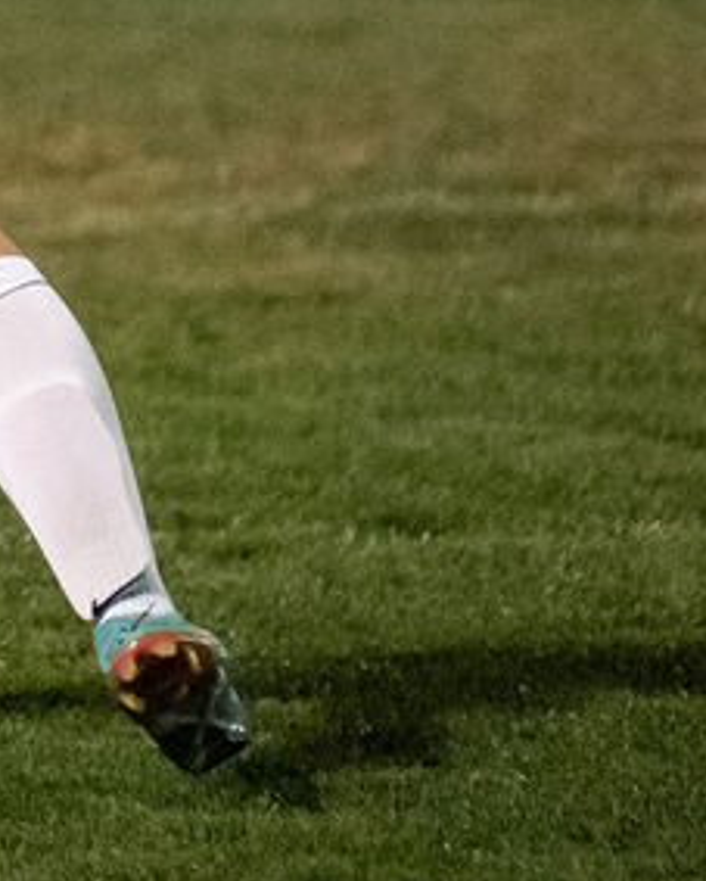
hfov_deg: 1.8
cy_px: -70
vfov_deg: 2.3
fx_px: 21826
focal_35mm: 837
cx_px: -1162
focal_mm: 150
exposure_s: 1/2000
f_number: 2.8
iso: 10000
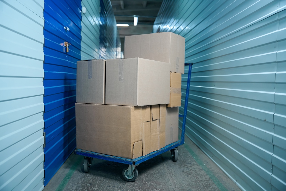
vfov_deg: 37.8
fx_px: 279
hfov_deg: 54.3
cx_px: 143
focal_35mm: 35
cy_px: 93
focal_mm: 34.1
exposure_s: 1/250
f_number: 2.8
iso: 1250
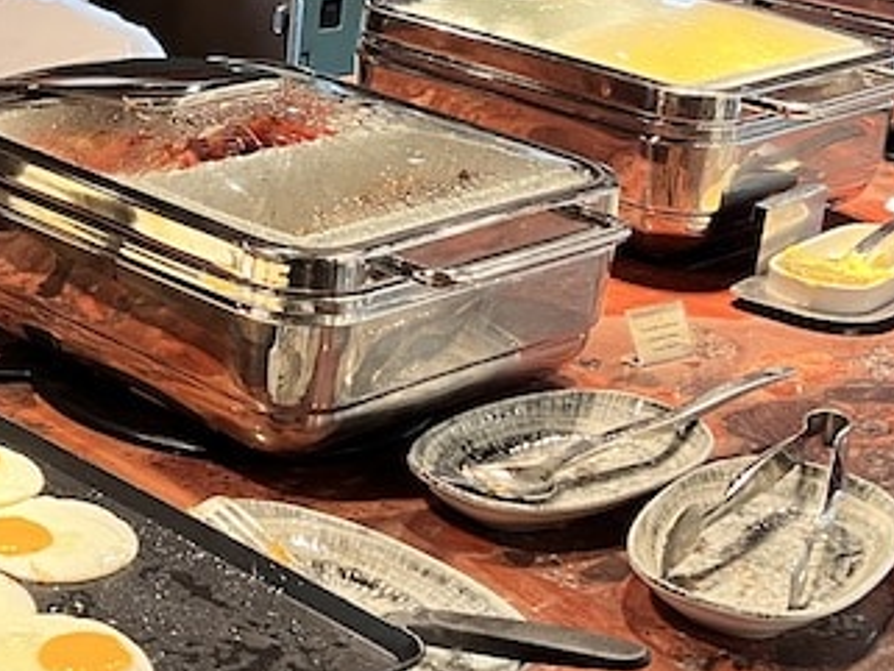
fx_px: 2144
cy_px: 100
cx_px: 28
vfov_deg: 17.6
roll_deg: -3.2
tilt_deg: -14.3
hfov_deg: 22.7
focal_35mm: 83
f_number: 1.6
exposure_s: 1/50
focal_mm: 5.1
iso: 100
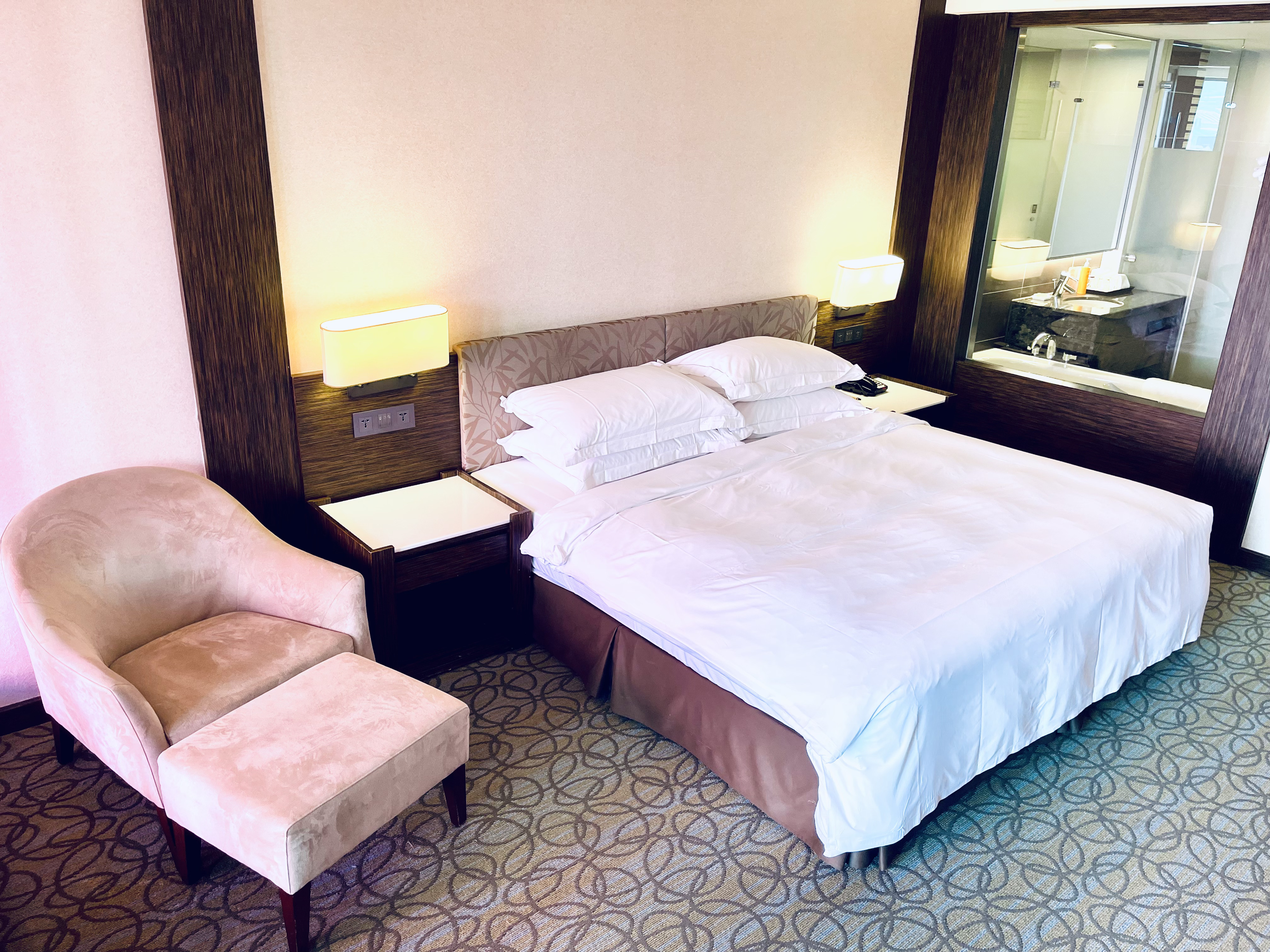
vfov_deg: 54.9
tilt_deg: -21.7
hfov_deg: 69.4
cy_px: 476
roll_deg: -2.1
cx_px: 635
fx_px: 917
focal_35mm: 25
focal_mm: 5.1
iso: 80
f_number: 1.6
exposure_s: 1/120
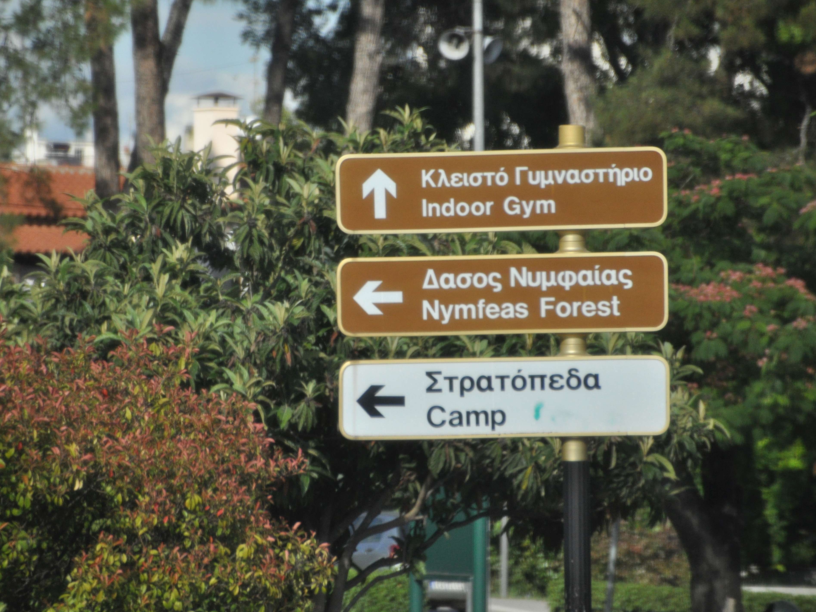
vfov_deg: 3.4
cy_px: 306
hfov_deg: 4.5
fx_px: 10372
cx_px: 379
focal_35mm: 440
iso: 800
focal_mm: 270
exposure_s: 1/400
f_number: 6.3
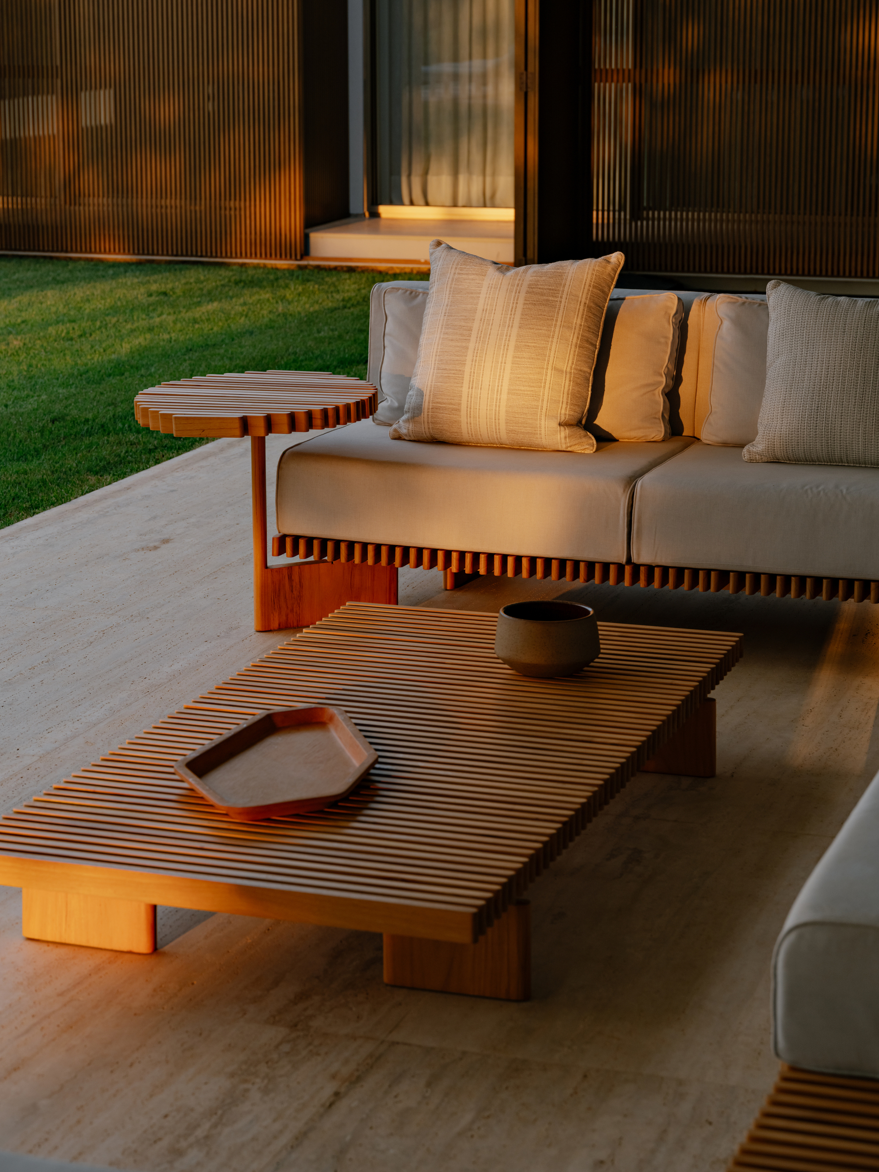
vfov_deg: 24.7
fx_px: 2675
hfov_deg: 18.7
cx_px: 408
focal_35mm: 79
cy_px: 540
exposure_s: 1/125
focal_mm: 90.1
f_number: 7.1
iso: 400
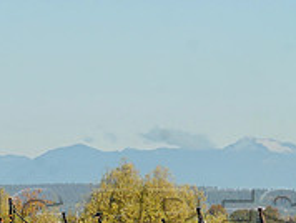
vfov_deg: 3.5
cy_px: 201
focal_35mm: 422
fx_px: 3613
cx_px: -27
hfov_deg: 4.7
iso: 100
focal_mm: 135
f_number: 8
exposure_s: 1/250
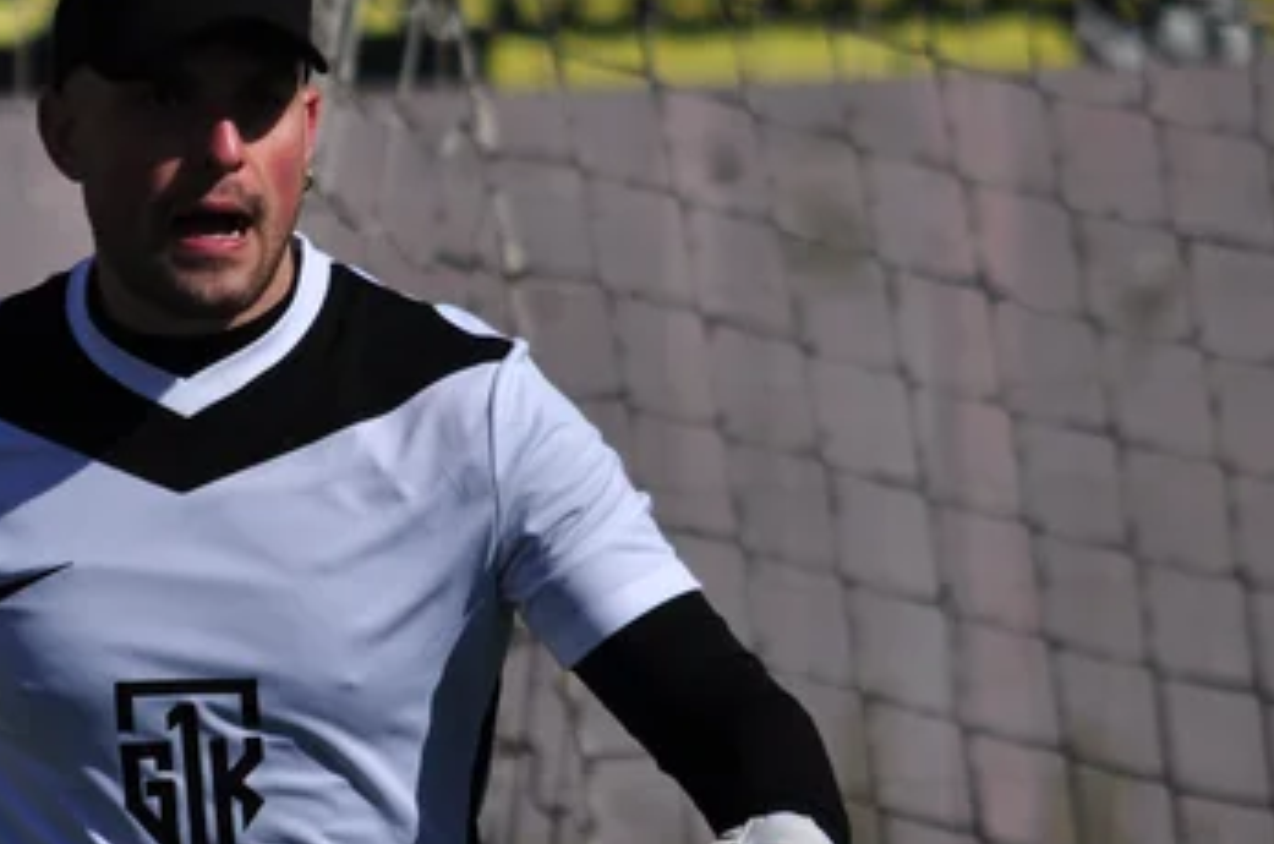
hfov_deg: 2.5
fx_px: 29318
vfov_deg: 1.7
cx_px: 235
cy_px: 486
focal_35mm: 830
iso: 200
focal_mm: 240
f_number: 5.3
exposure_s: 1/4000
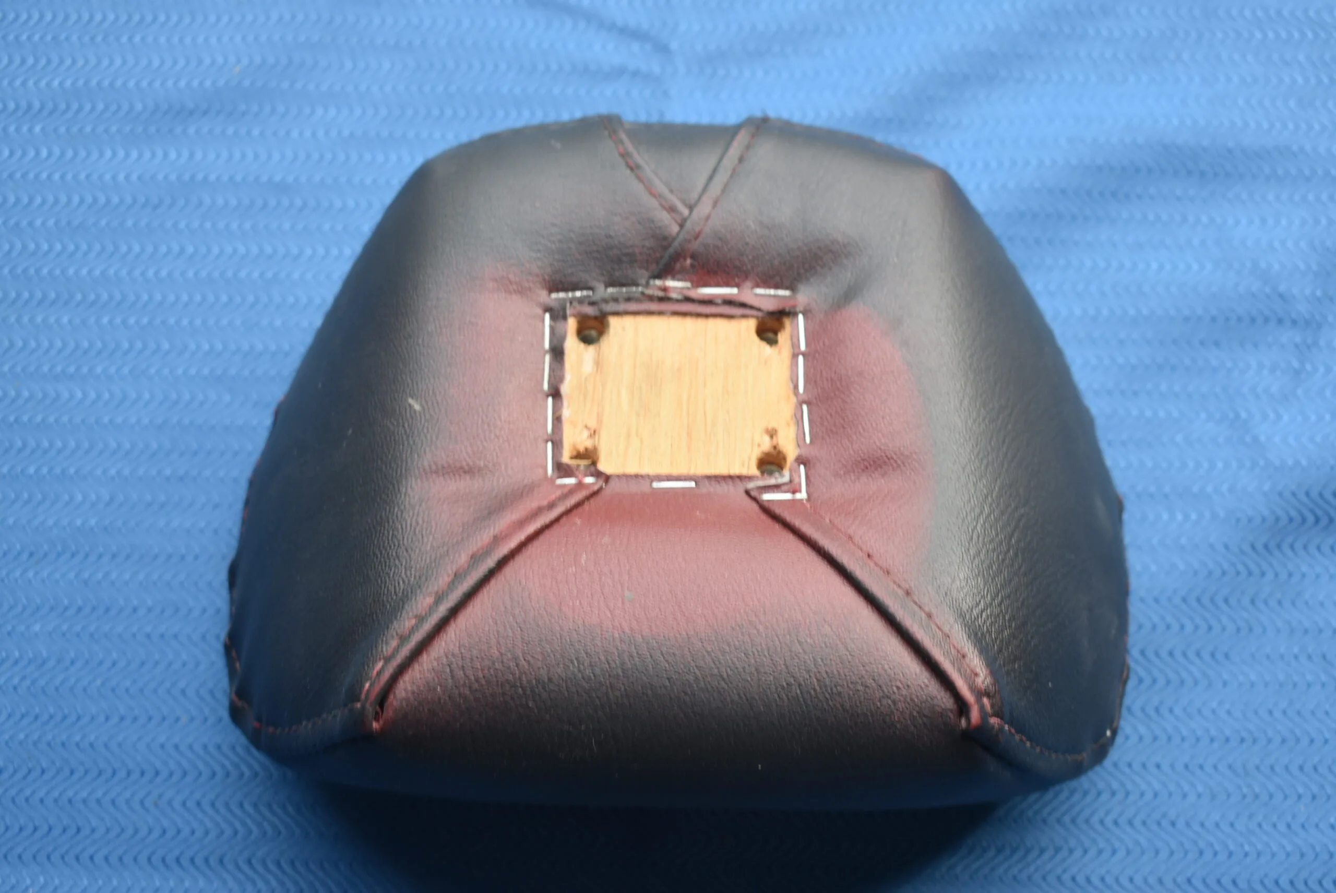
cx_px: 668
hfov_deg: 38.9
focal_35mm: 51
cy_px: 446
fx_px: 1894
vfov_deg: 26.5
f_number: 5.6
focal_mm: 34
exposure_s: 1/125
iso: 220
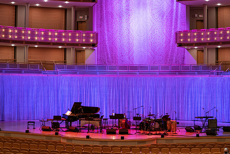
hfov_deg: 28.8
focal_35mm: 70
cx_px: 115
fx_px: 447
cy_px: 77
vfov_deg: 19.5
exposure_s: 1/50
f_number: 4
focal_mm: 70
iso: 3200
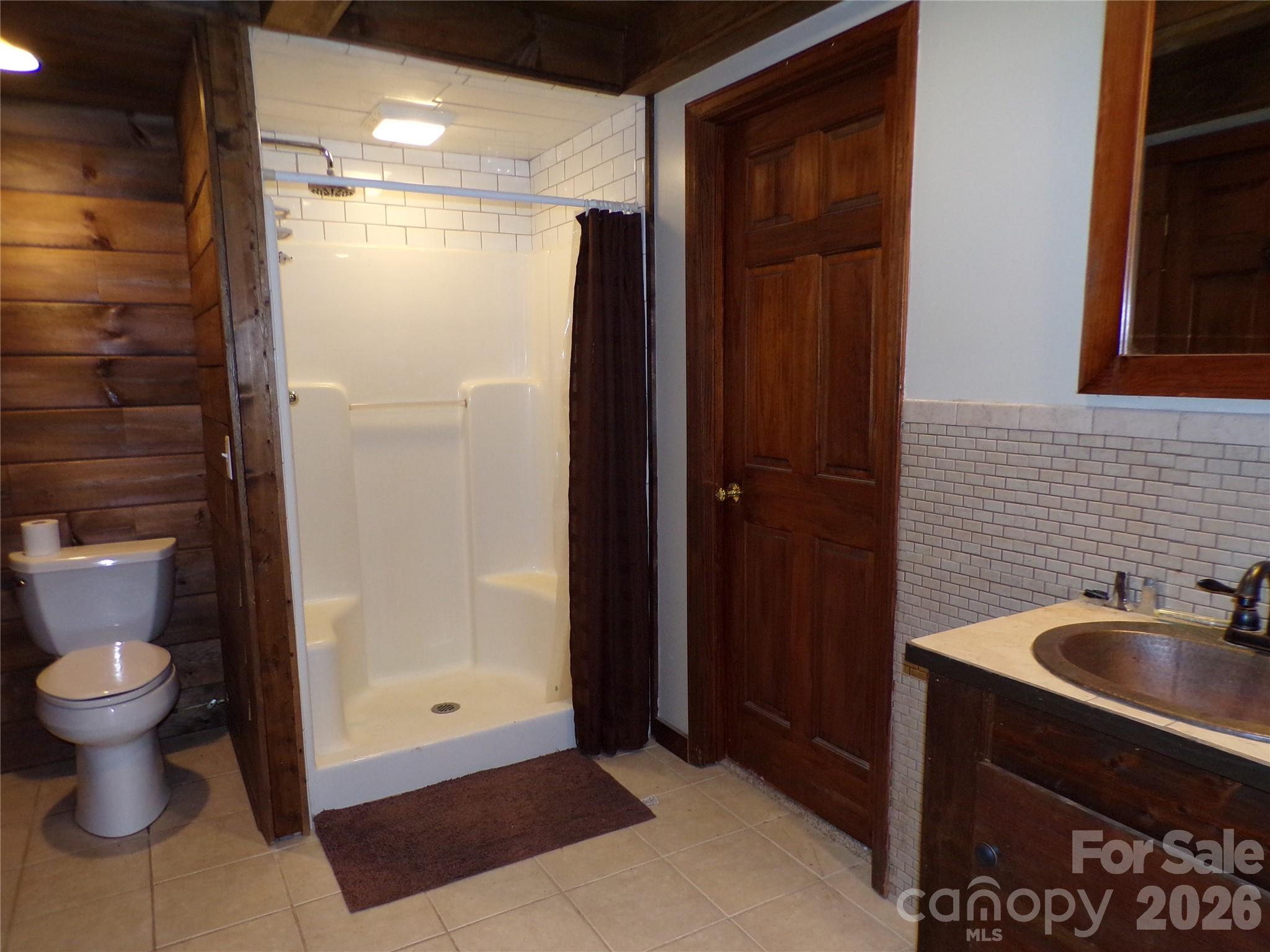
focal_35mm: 24
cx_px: 635
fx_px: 881
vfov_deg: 56.8
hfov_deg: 71.6
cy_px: 476
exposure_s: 1/34
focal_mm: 4.3
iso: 200
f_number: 3
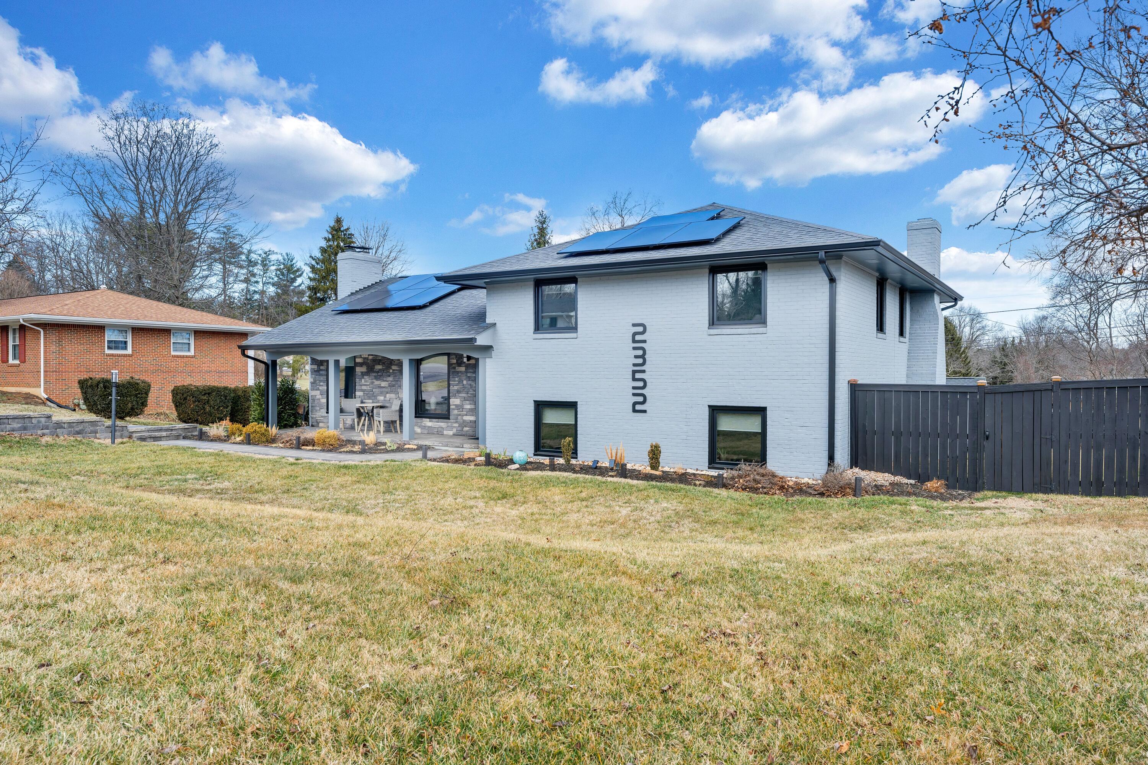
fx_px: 765
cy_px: 382
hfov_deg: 73.7
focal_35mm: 24
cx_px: 574
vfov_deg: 53.1
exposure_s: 1/200
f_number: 9
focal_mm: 24
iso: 400
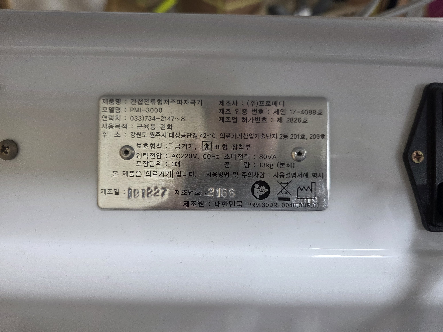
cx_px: 222
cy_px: 166
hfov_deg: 73.9
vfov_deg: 58.9
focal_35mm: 23
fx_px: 294
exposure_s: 1/120
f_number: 1.7
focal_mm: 6.3
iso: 200
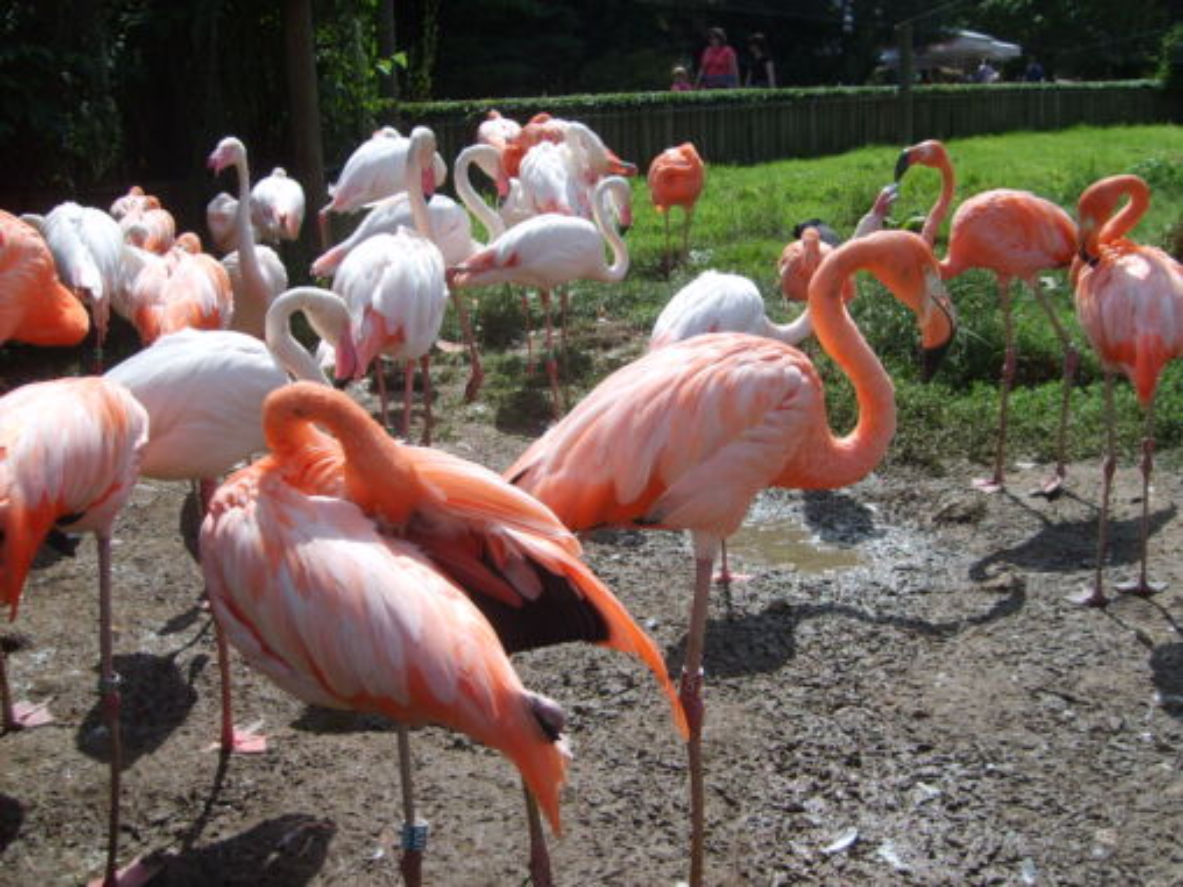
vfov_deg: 40.7
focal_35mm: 35
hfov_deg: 52.6
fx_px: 1196
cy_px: 444
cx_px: 592
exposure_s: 1/1000
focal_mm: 5.8
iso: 50
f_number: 2.8
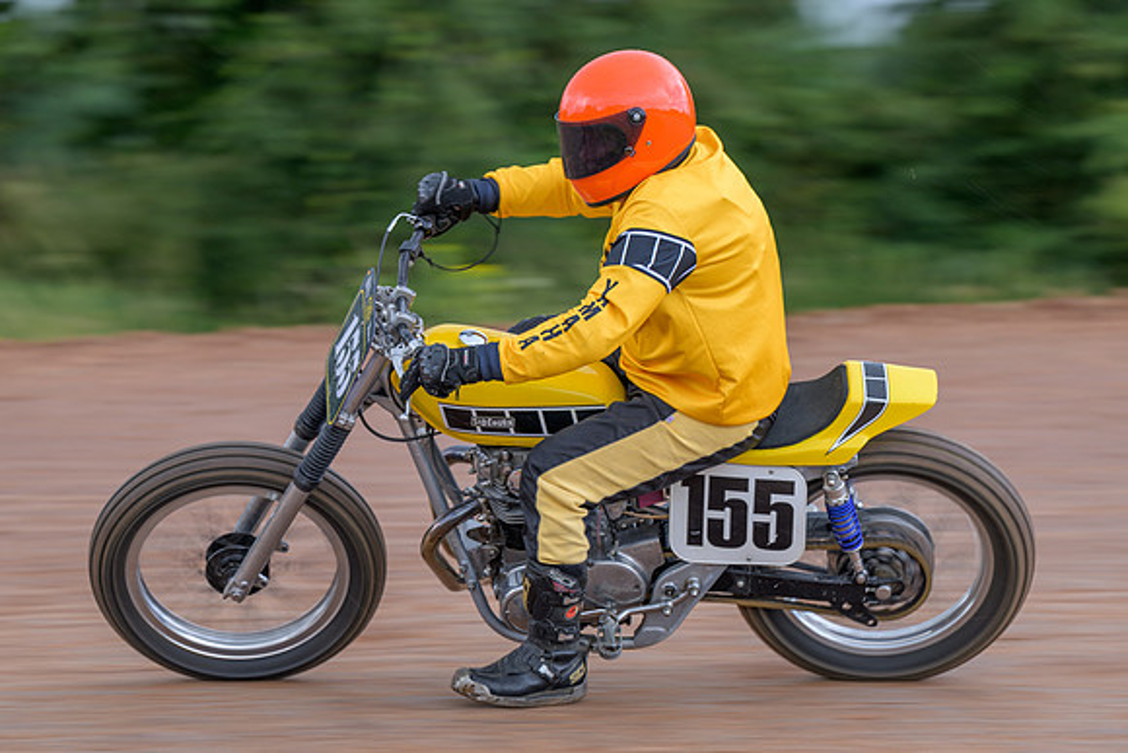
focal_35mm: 136
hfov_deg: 15.1
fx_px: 4258
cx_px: 638
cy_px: 398
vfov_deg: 10.1
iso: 64
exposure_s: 1/100
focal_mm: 110
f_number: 4
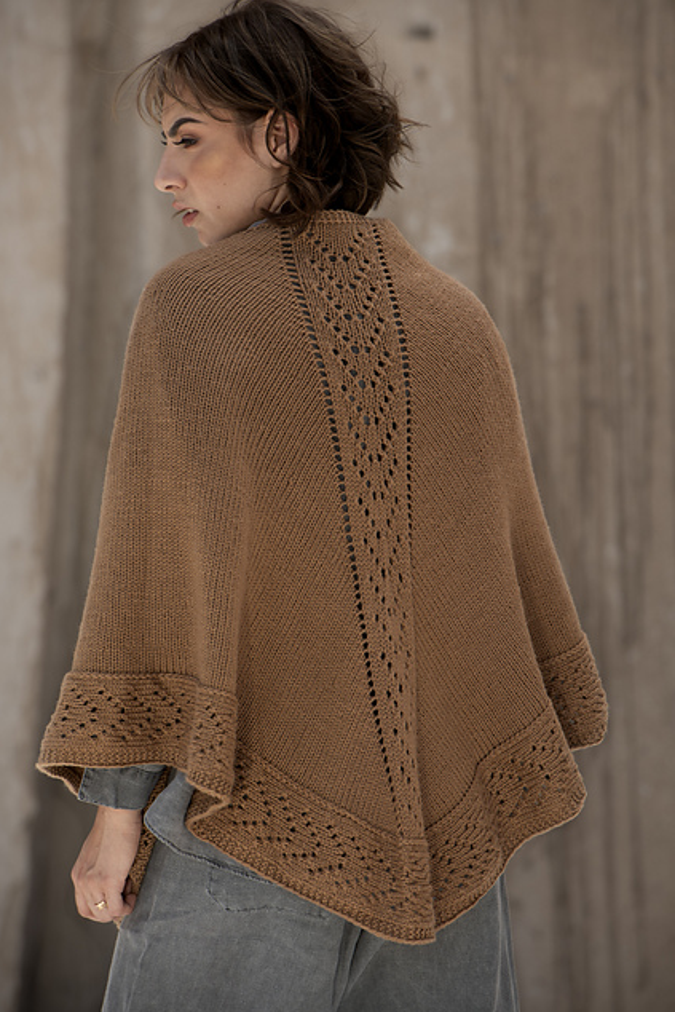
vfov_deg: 10.2
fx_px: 5678
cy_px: 504
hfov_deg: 6.8
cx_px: 339
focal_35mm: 202
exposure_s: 1/200
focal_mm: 200
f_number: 8
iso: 100
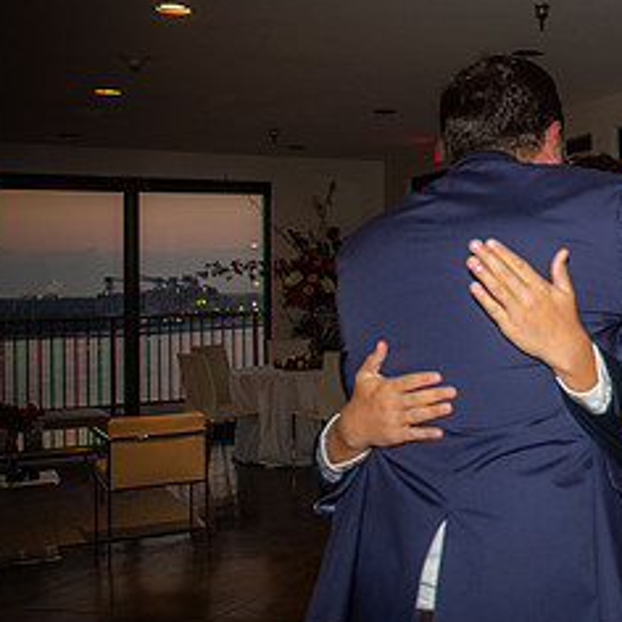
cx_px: 746
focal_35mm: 50
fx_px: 1016
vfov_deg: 33.9
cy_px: 240
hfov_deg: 29.3
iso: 800
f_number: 3.5
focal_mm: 24
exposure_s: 1/125
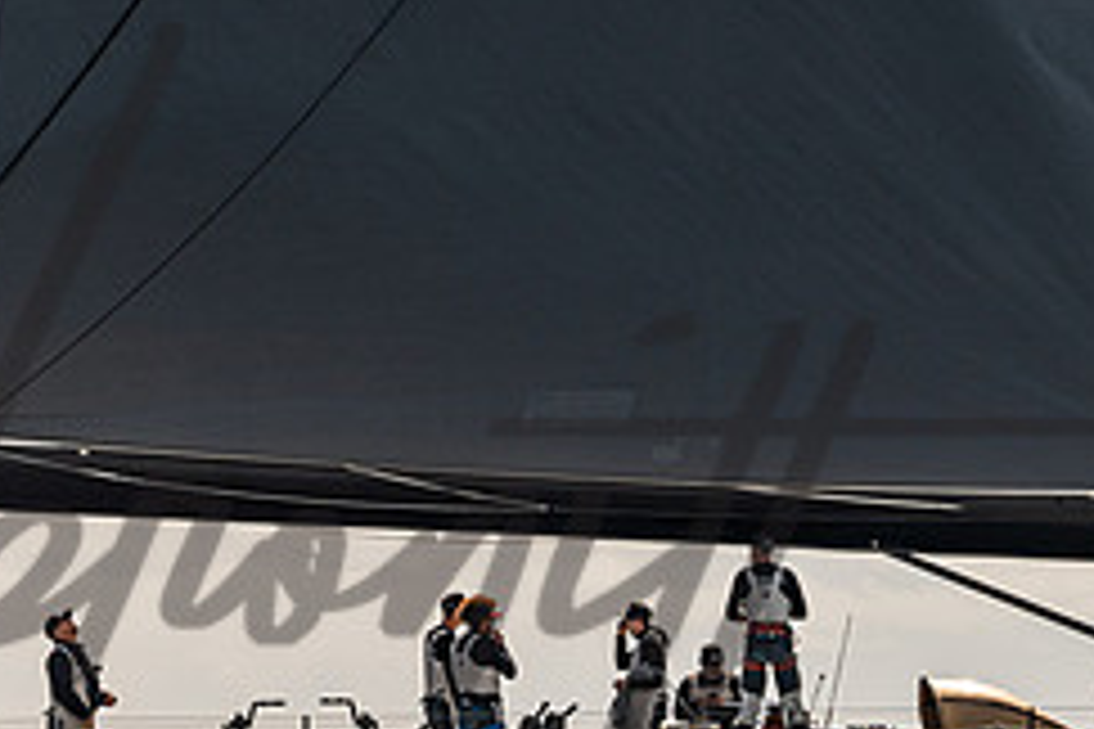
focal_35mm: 741
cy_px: 616
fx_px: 22516
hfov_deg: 2.8
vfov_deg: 1.9
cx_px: 105
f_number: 9
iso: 400
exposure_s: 1/1600
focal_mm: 280
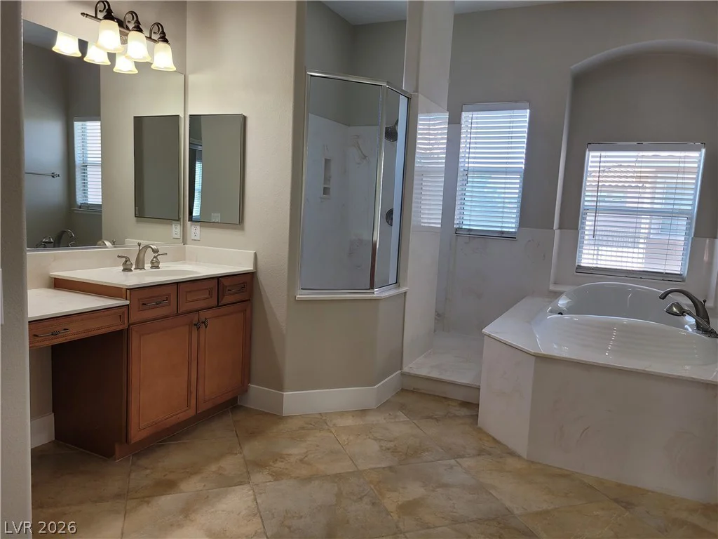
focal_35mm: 26
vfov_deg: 53.1
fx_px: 539
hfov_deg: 67.3
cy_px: 270
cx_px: 359
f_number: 1.8
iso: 64
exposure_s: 1/120
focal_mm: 5.4
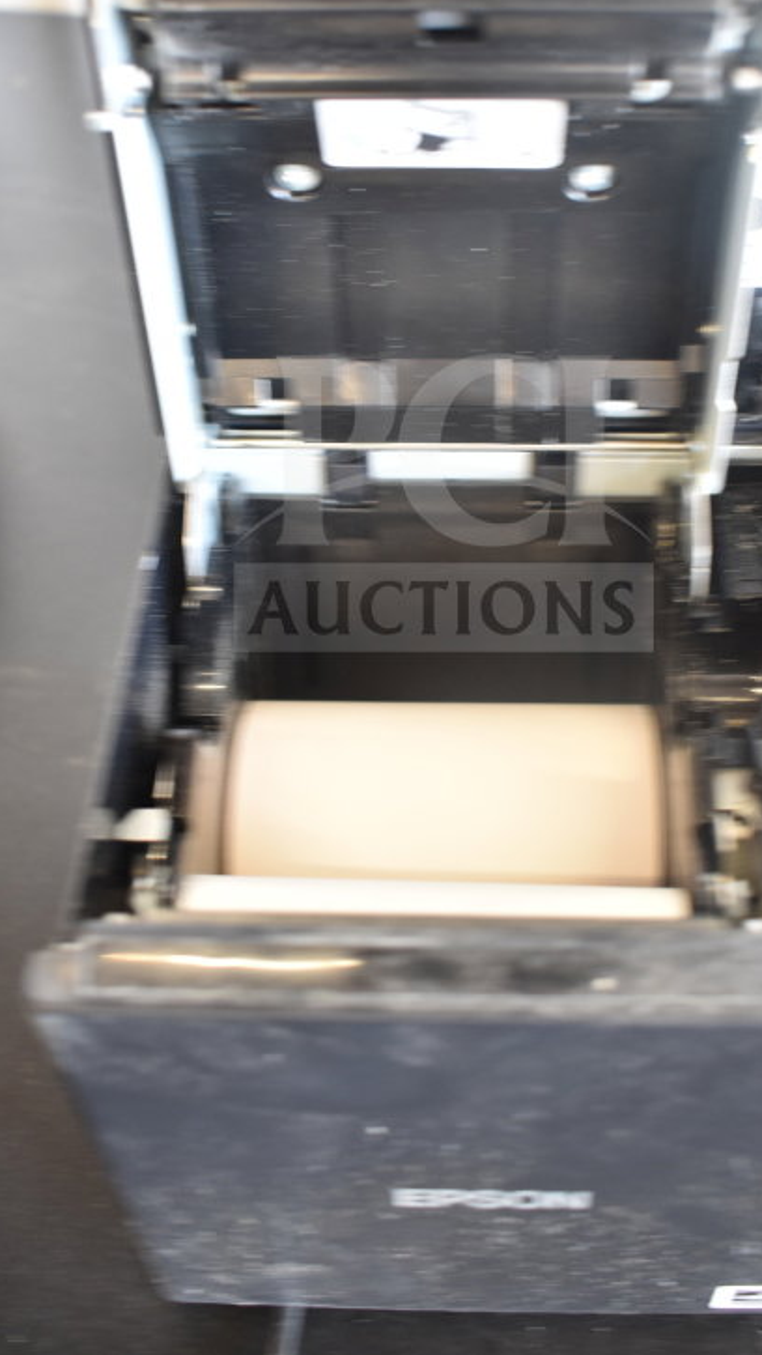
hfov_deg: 28.5
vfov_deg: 48.2
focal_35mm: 42
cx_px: 443
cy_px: 504
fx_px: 1496
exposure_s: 1/30
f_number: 3.8
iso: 1000
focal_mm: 21
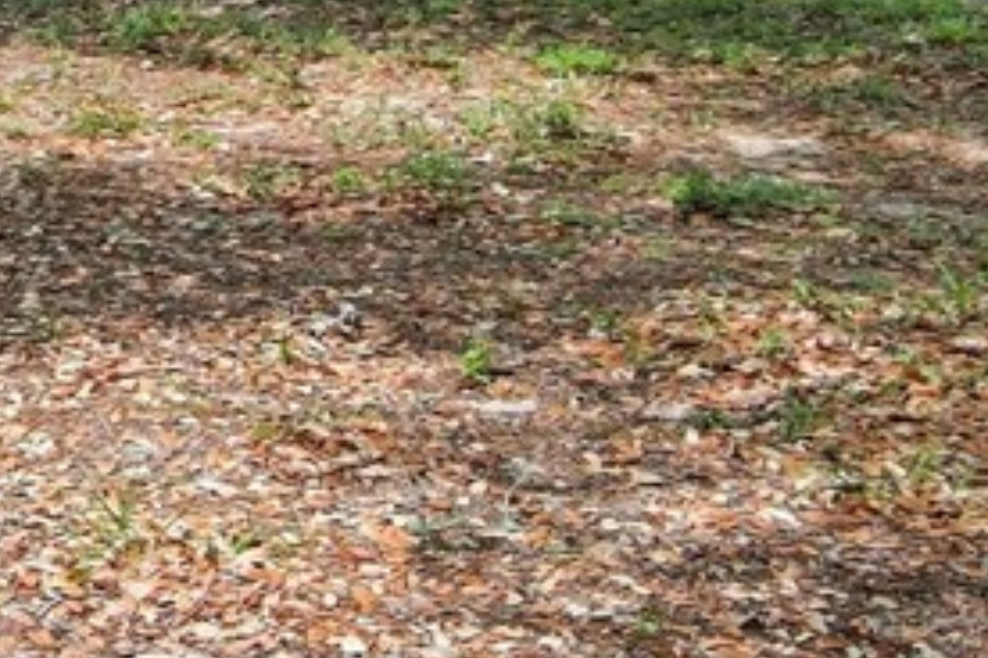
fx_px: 3128
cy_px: -313
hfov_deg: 17.3
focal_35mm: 114
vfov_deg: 11.5
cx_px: -125
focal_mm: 10.57
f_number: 2.8
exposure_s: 1/40
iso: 100
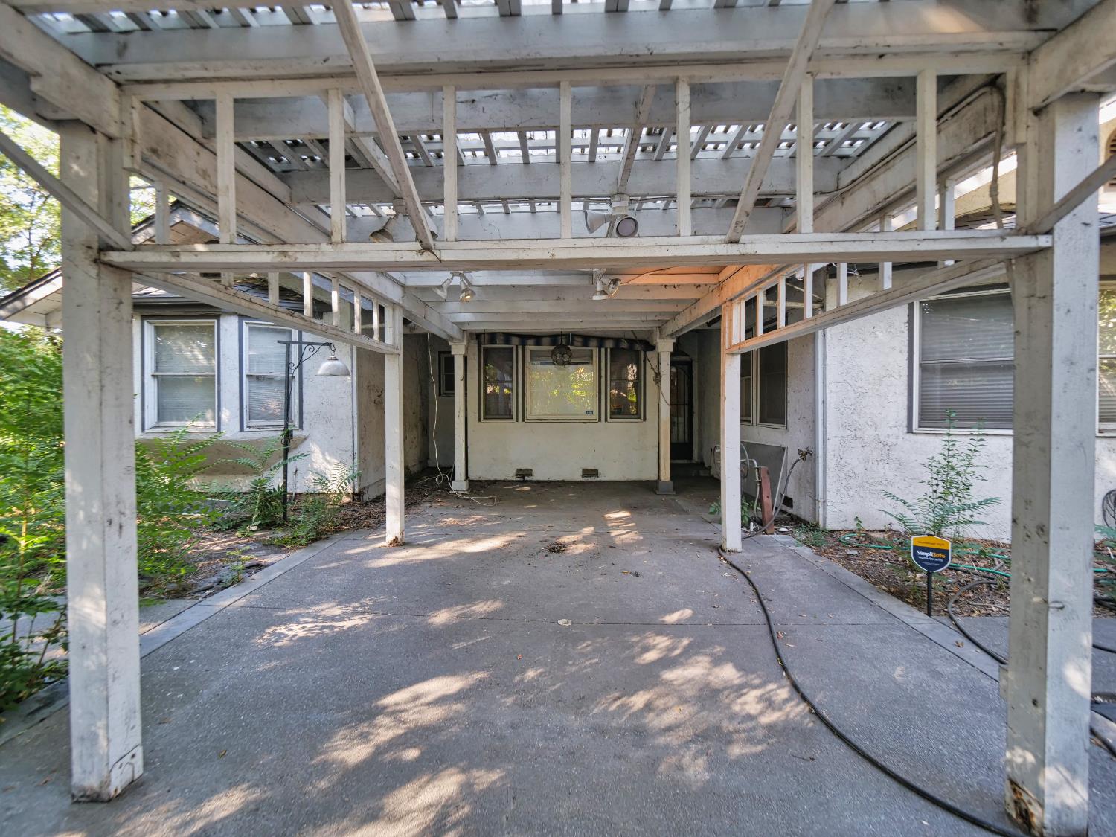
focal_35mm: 14
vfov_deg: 85.7
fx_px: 451
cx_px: 558
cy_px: 418
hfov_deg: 102.1
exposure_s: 1/100
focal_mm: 7
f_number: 2.8
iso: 250
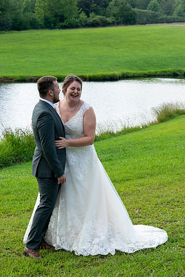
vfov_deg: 24.6
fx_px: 636
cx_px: 92
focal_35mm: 82
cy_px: 138
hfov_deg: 16.6
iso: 200
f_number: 8
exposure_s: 1/250
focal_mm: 55
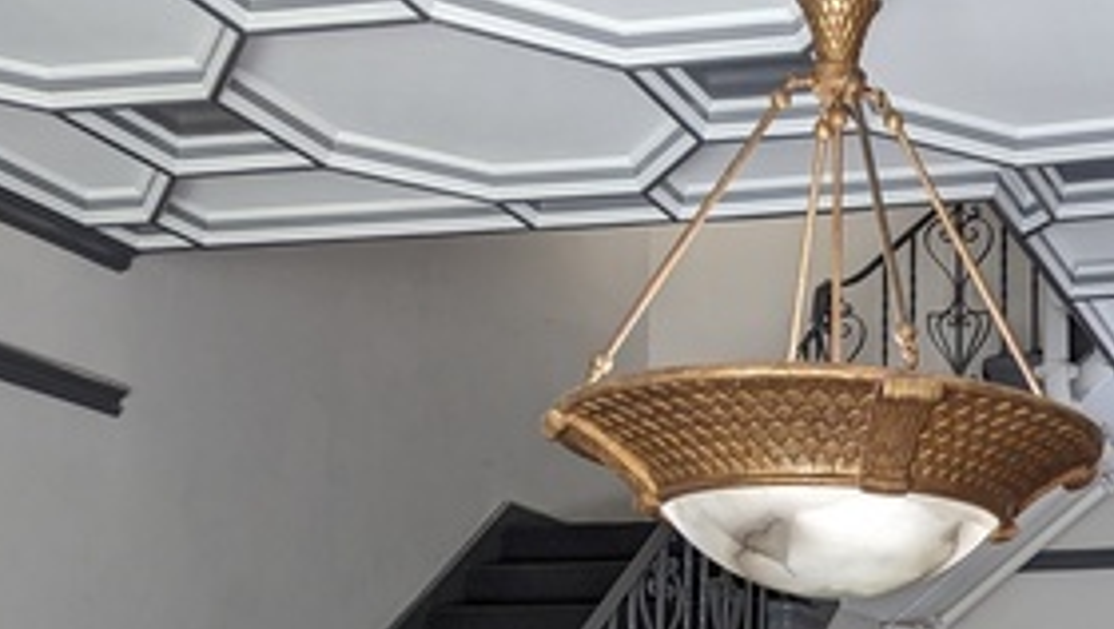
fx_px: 1833
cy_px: 669
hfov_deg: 30.8
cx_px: 1166
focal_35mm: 62
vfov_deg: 18.8
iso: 51
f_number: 1.85
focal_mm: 6.81
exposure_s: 1/60
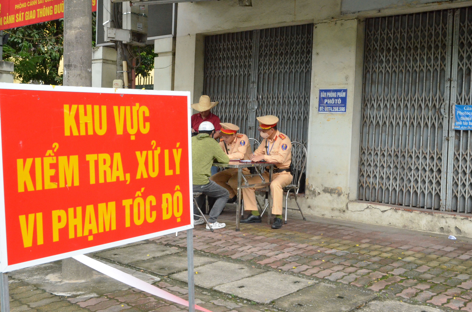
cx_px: 236
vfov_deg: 30.7
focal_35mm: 44
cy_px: 156
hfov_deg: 45.0
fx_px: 569
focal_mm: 29
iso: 4000
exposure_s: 1/500
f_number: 11
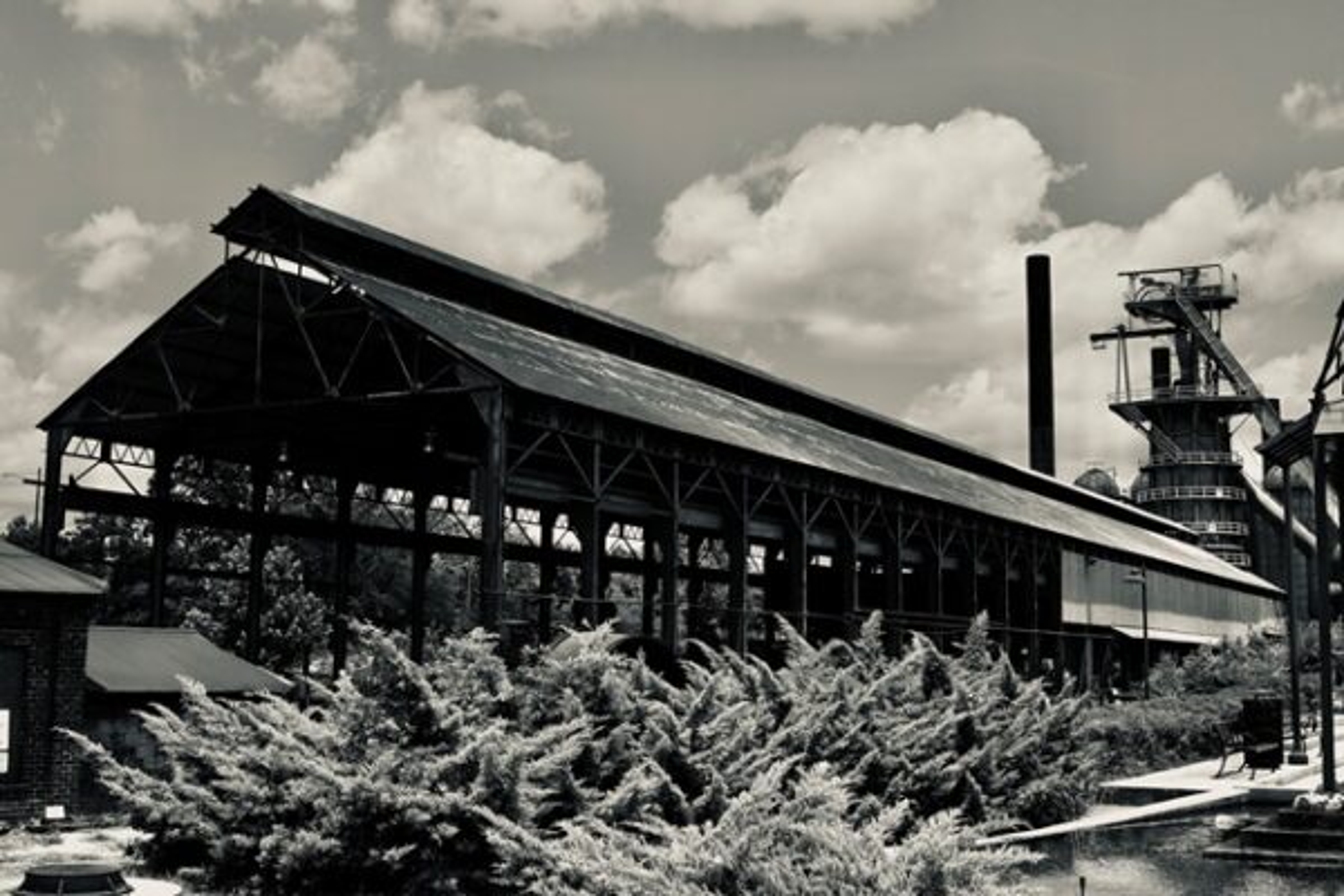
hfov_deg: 45.4
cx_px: 672
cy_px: 448
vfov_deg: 31.2
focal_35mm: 43
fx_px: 1605
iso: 400
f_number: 8
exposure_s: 1/2500
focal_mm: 29
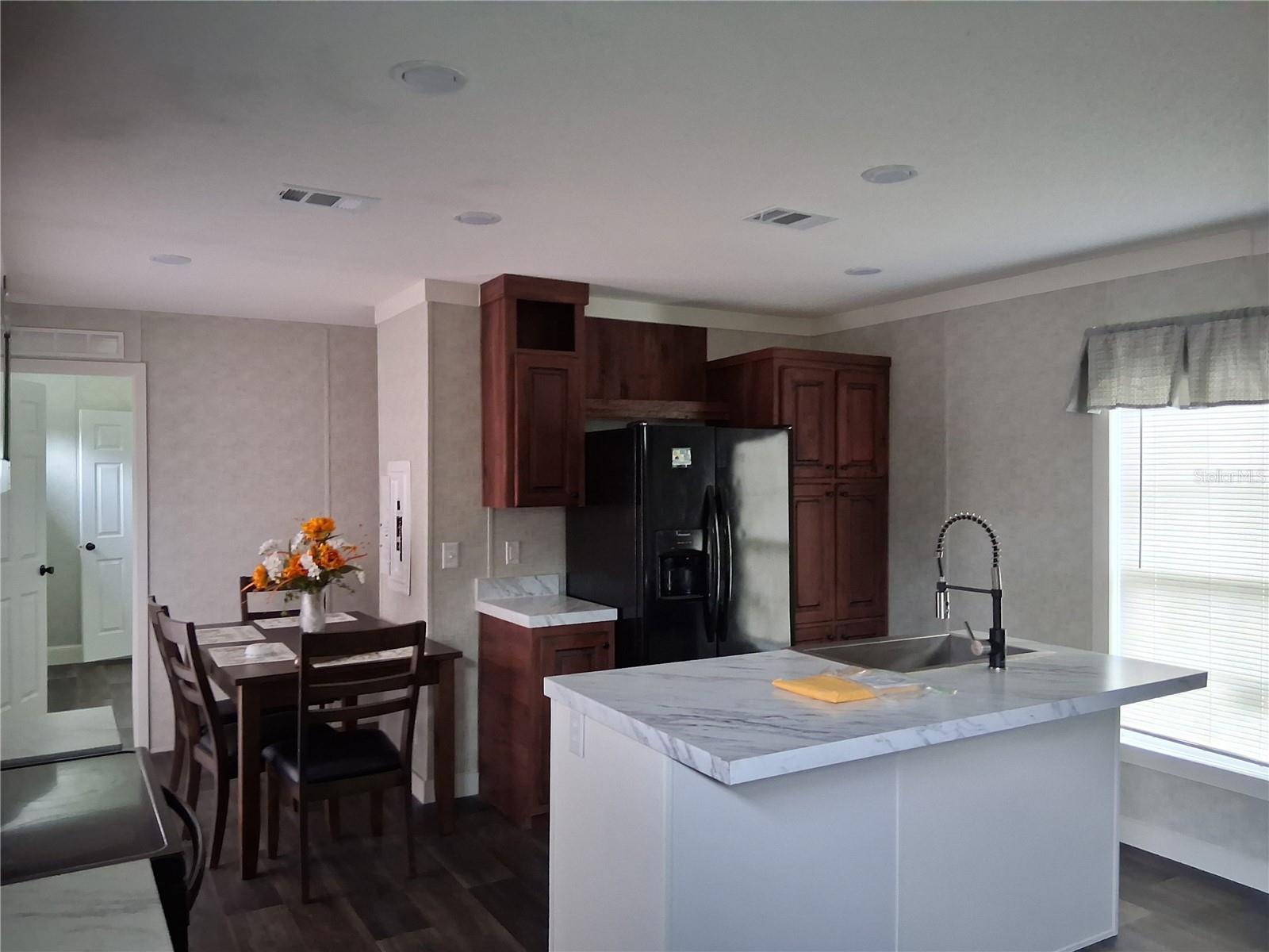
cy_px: 476
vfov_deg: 53.1
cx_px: 634
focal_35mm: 26
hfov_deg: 67.3
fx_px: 953
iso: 640
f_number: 1.8
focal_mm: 3.98
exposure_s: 1/60
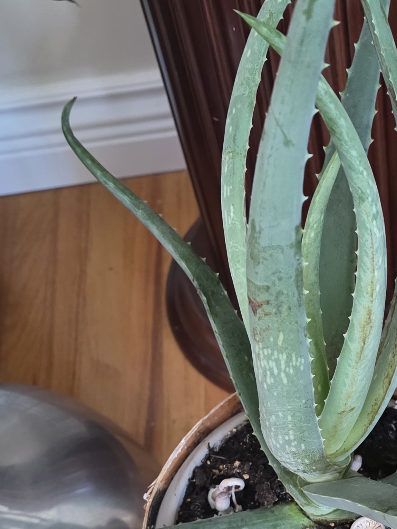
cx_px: 345
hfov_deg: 23.9
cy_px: 354
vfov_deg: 31.9
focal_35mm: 60
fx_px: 917
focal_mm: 6.3
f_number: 1.7
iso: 1000
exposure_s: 1/120
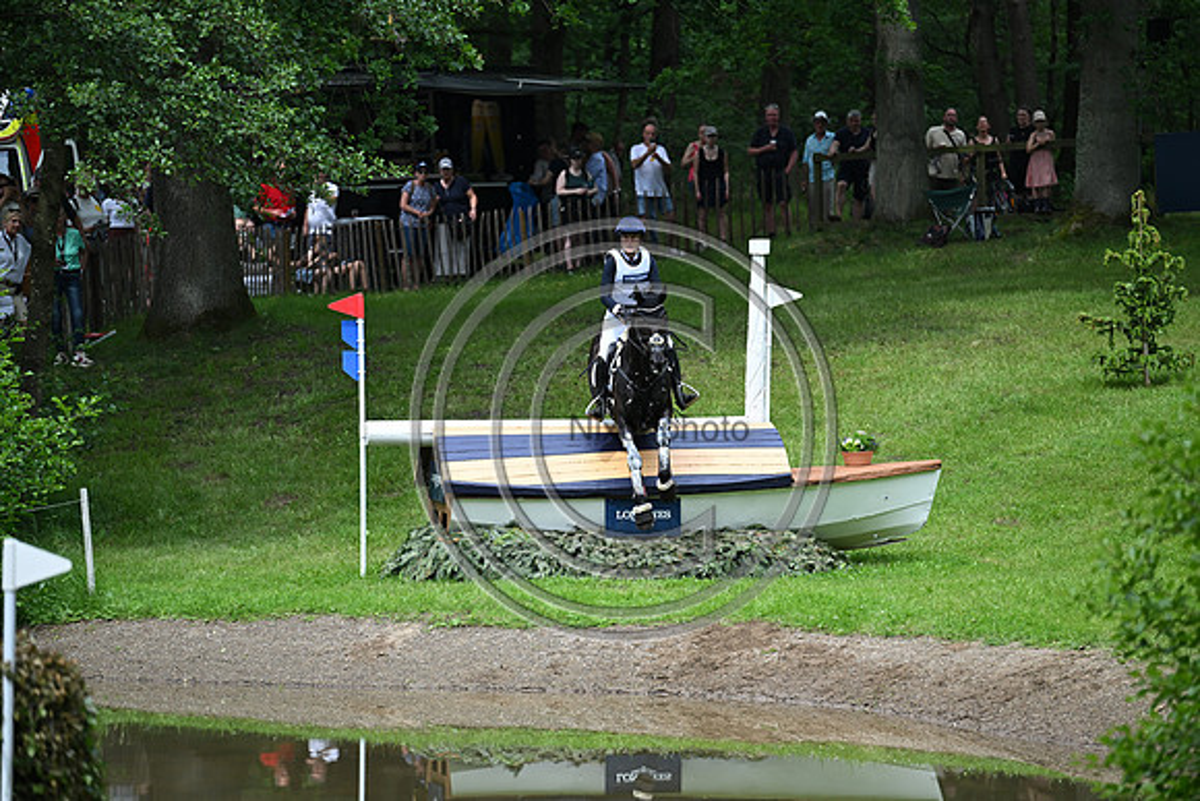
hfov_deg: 10.3
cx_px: 600
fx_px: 6668
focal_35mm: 200
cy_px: 400
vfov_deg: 6.9
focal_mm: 200
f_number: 3.5
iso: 320
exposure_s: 1/1250
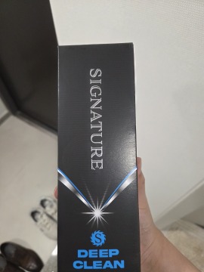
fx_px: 181
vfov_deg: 73.9
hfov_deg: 58.9
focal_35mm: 23
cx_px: 102
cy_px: 136
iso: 500
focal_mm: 5.4
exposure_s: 1/120
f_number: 1.8
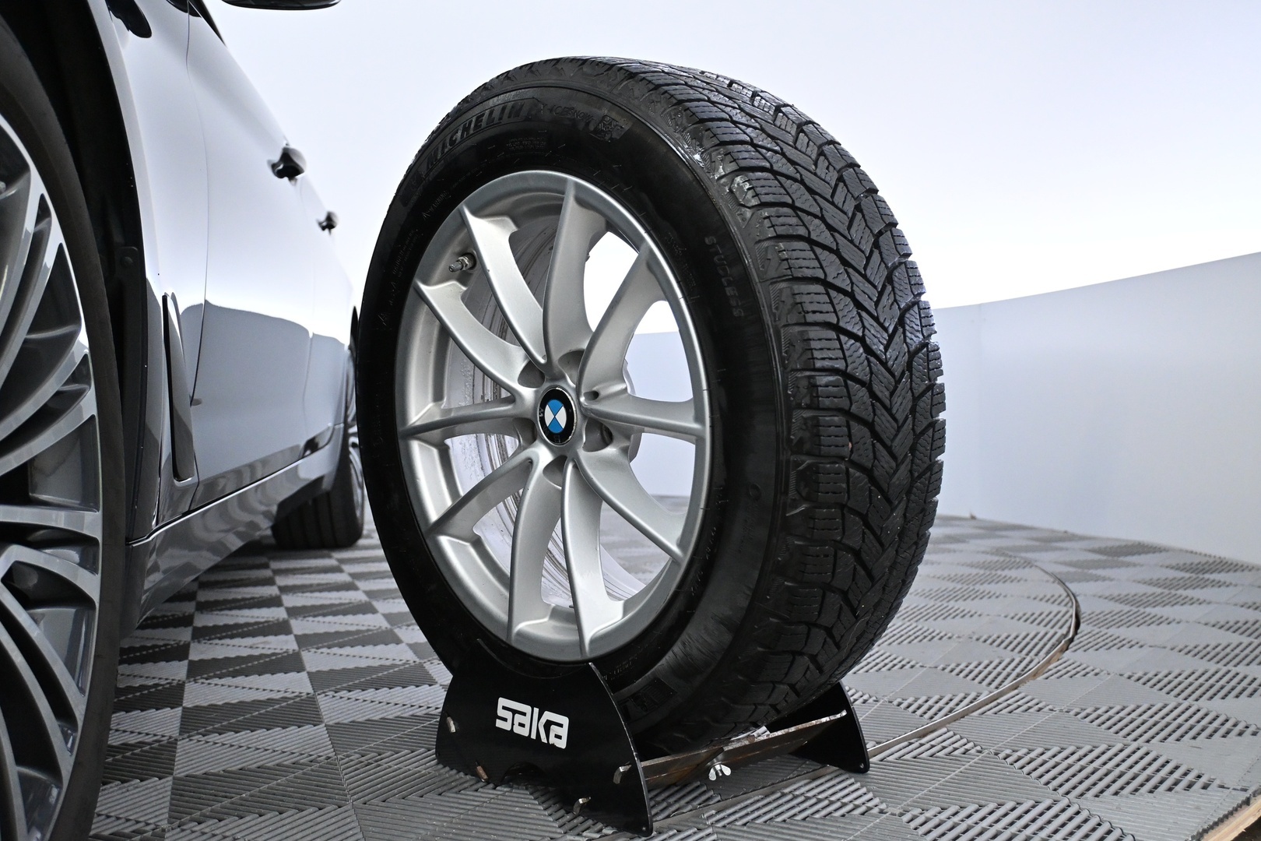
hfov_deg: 55.1
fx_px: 1208
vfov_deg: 38.4
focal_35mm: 34
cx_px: 630
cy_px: 420
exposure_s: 1/125
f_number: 4.2
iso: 3200
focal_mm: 23
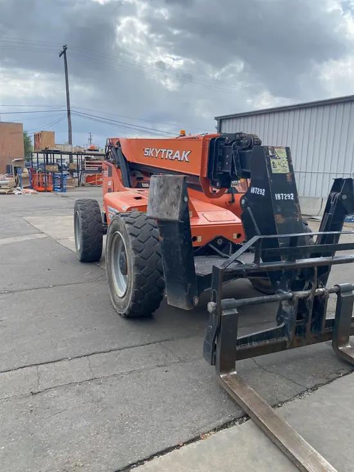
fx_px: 354
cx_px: 177
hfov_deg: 53.1
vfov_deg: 67.3
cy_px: 236
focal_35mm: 26
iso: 32
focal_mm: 4.25
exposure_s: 1/1629
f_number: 1.8
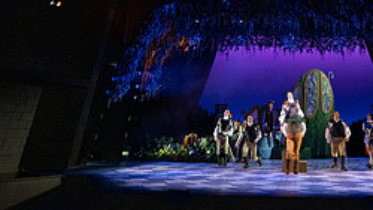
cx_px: 294
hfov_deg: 54.4
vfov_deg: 30.6
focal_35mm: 34
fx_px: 336
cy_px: -28
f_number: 4
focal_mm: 14
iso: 2500
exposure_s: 1/500
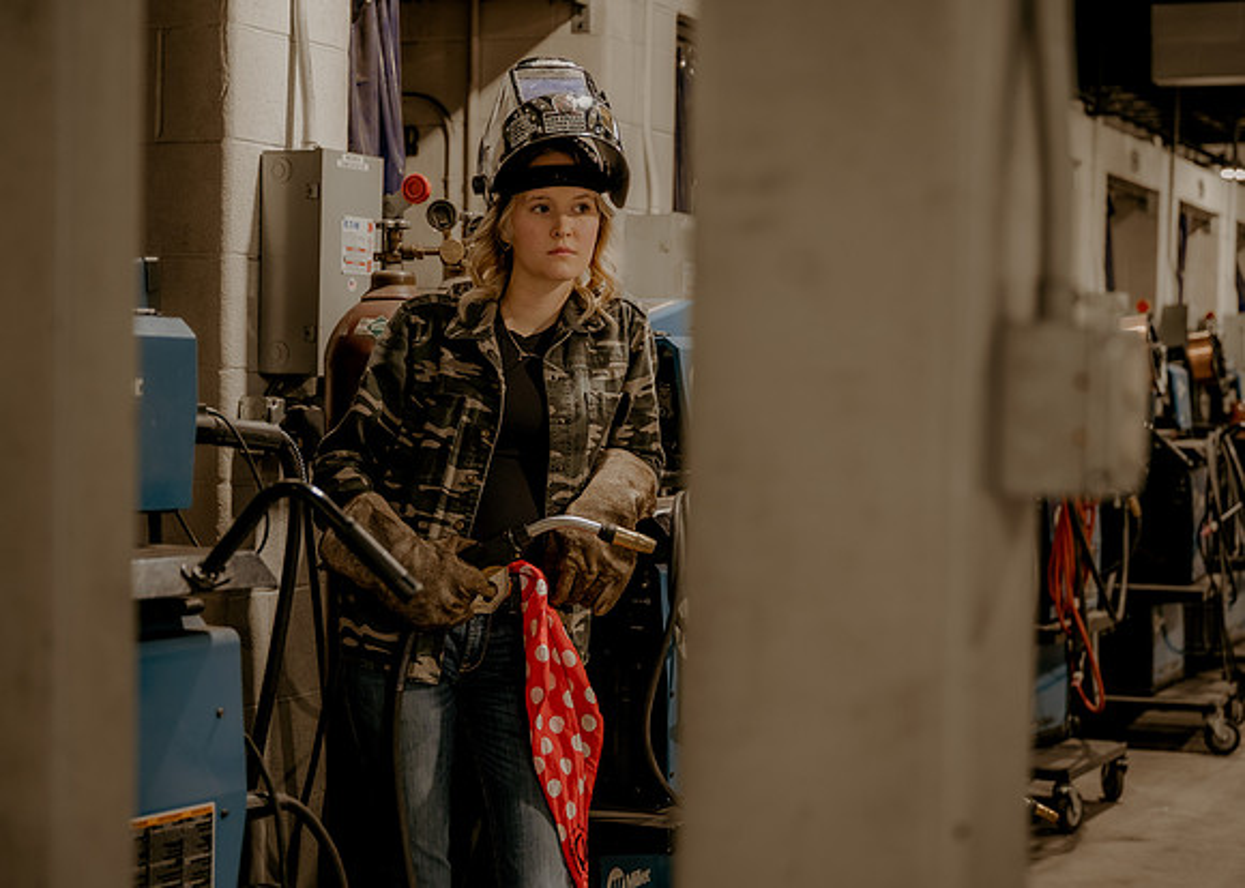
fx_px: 2197
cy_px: 461
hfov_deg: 31.6
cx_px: 695
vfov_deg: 22.9
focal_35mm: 62
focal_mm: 54
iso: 800
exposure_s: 1/125
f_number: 2.8
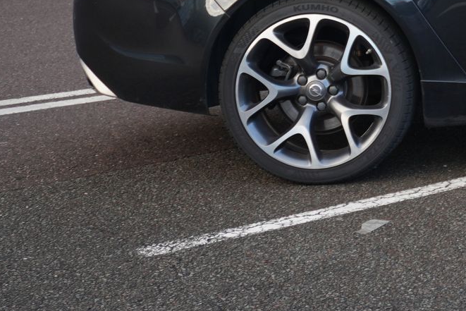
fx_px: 1470
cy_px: -81
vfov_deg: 11.8
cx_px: 679
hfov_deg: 16.6
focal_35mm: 114
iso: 125
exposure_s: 1/40
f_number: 4.5
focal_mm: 25
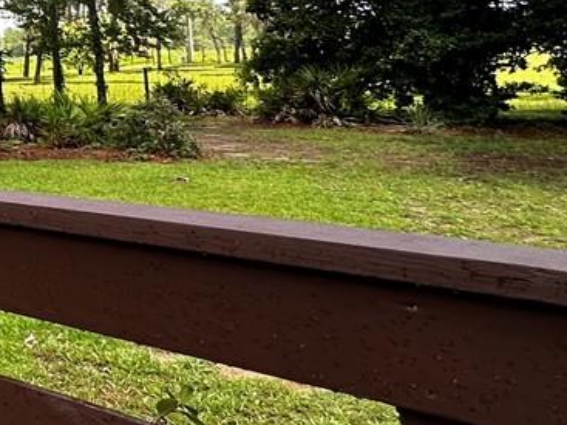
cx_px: -422
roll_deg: +1.4
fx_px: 999
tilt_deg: +6.3
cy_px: -26
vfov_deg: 22.8
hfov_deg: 21.8
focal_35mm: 61
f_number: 2.2
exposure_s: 1/290
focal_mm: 2.22
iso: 40
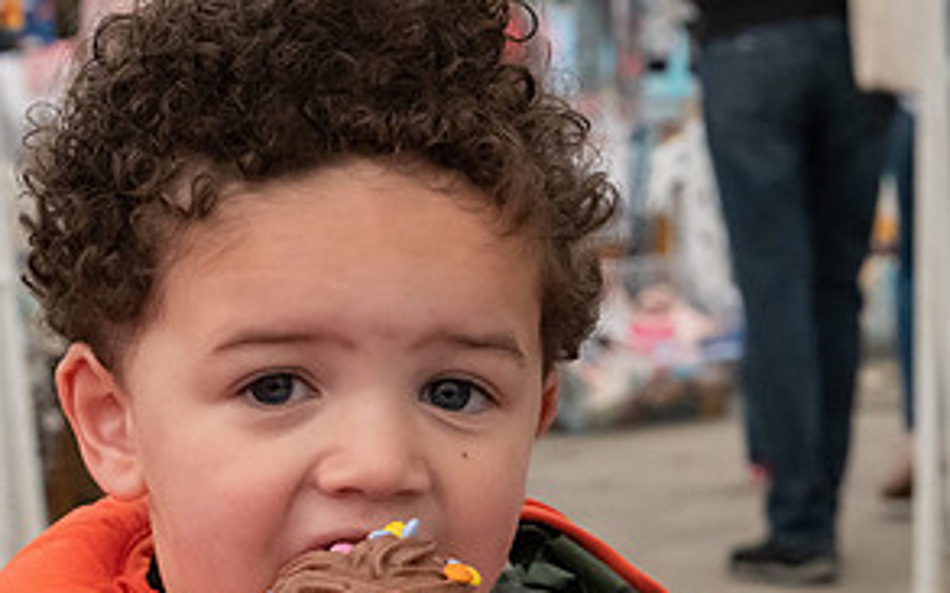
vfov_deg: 11.1
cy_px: 491
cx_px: 282
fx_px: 3029
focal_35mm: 117
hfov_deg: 17.8
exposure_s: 1/320
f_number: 8
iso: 4500
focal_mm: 58
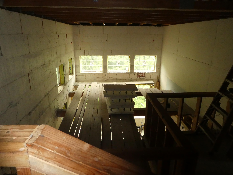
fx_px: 162
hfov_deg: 71.6
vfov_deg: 56.8
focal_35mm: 24
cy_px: 88
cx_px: 116
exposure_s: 1/60
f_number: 3.3
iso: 640
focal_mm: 4.3
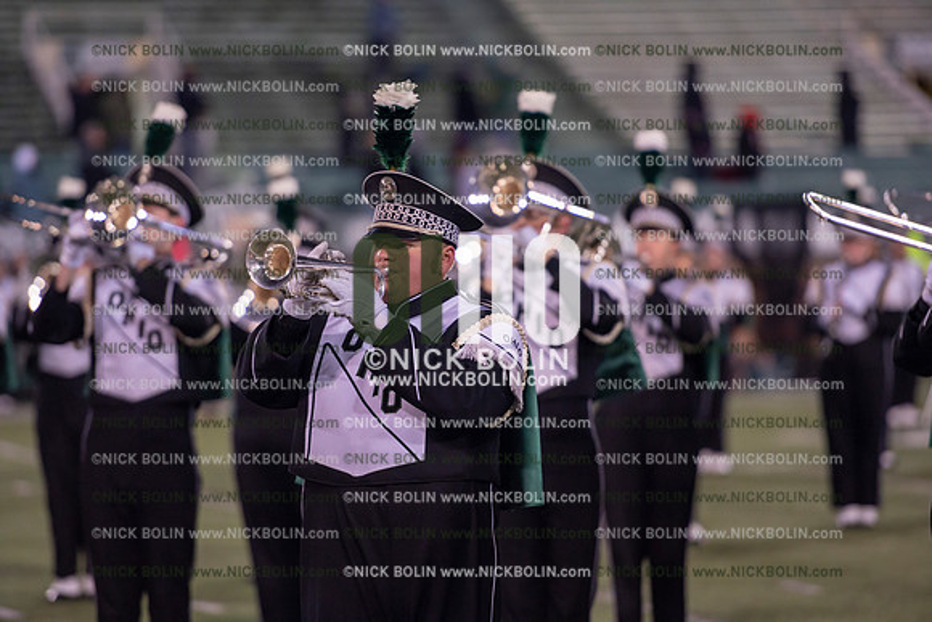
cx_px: 466
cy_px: 311
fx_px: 5179
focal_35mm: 200
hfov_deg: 10.3
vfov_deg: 6.9
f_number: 2.8
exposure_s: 1/1250
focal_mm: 200
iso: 2500
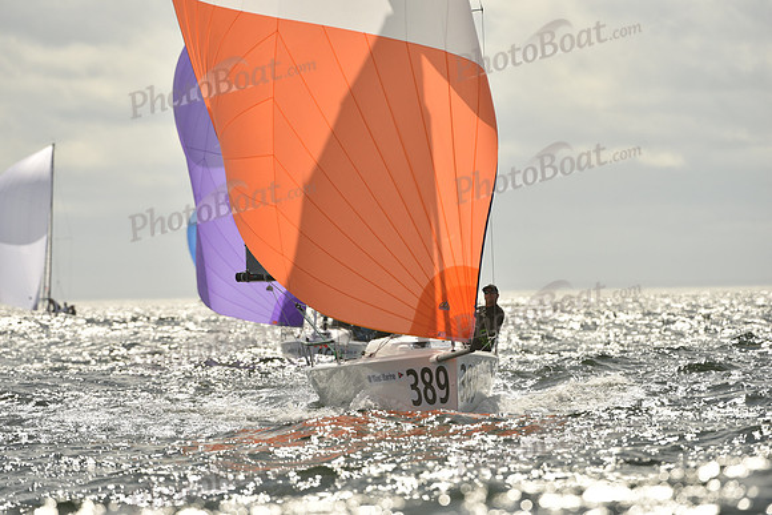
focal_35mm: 400
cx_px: 386
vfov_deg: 3.4
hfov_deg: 5.2
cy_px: 258
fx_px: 8579
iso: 320
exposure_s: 1/2500
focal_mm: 400
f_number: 7.1
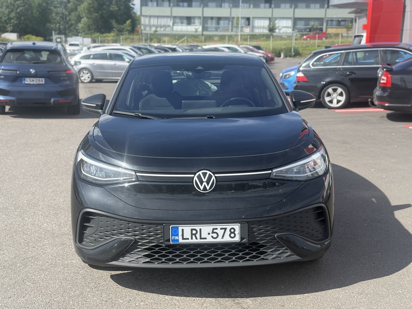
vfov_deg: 30.3
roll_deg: -1.5
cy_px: 154
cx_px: 206
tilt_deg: -10.5
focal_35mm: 48
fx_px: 571
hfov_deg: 39.7
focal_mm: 6.76
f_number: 1.78
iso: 80
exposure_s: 1/2865
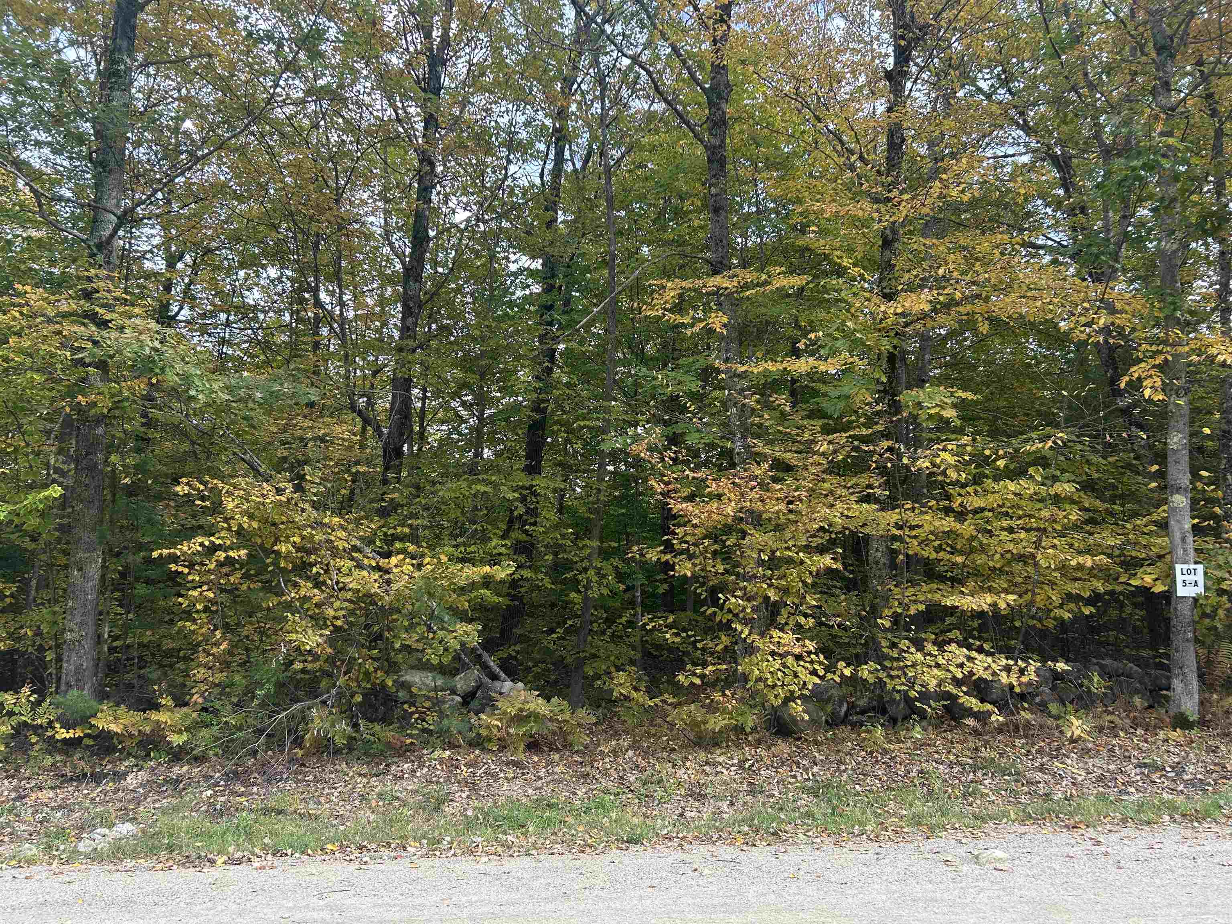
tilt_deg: +6.6
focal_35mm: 26
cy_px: 462
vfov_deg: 53.1
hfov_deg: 67.3
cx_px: 616
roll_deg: -2.0
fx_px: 925
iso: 50
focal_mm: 5.7
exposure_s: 1/452
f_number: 1.5
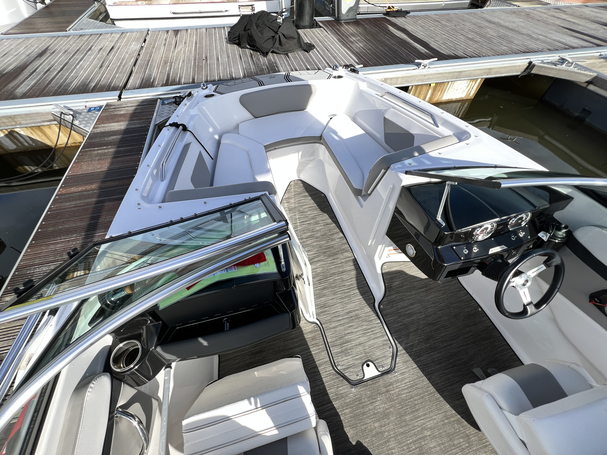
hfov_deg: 106.2
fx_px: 228
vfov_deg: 89.9
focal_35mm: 13
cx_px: 304
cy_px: 228
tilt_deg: -53.0
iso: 32
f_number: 1.8
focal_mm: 1.57
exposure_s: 1/215
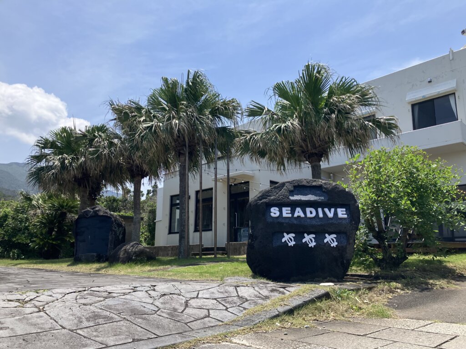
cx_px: 233
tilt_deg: +11.8
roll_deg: -1.3
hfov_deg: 63.4
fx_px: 377
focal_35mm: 28
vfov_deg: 49.7
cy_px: 174
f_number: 1.8
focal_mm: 3.99
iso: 32
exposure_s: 1/2088
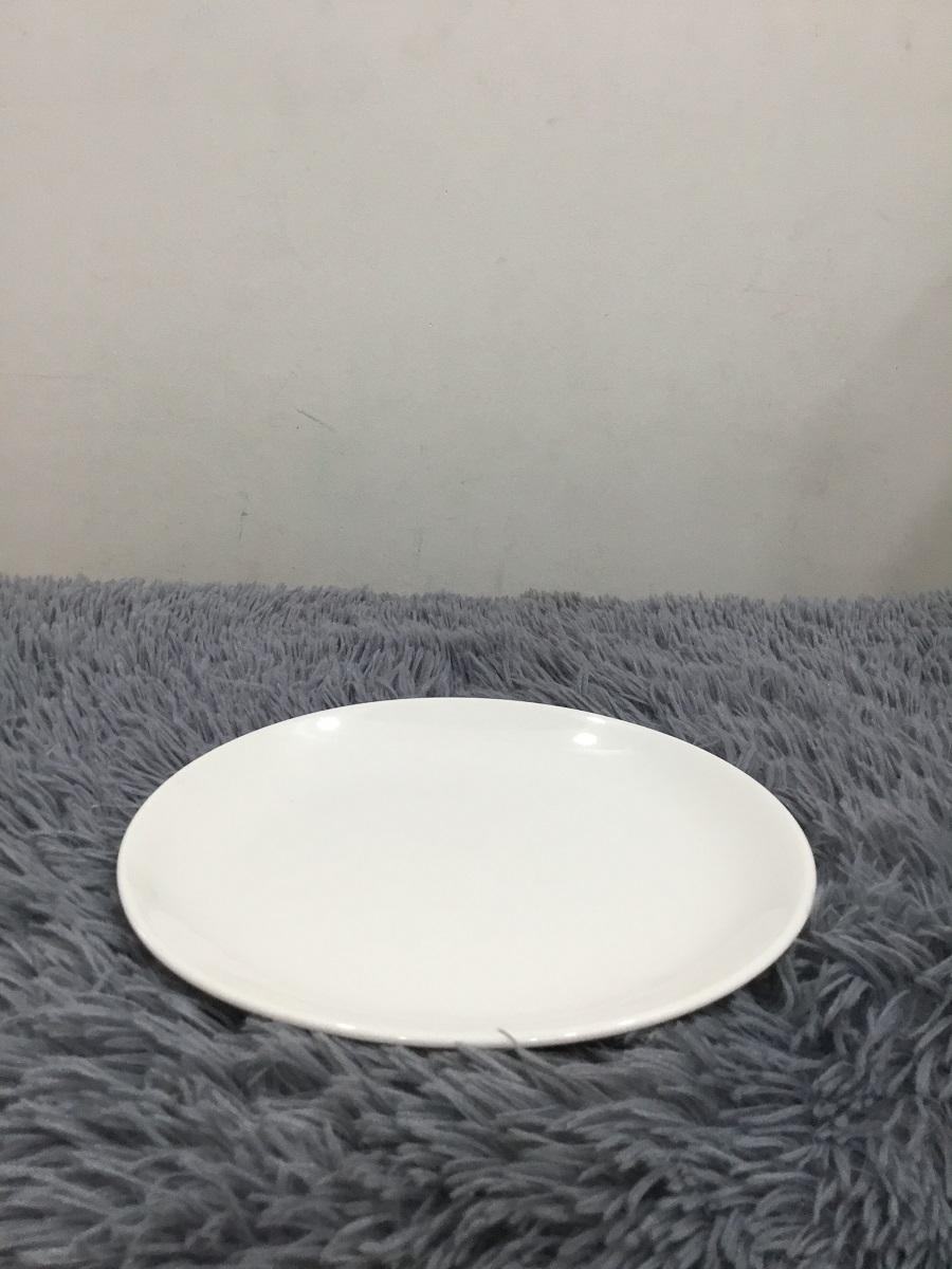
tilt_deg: -18.5
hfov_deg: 45.4
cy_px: 634
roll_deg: -1.0
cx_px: 476
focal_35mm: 31
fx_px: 1137
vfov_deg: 58.4
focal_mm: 3.3
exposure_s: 1/33
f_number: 2.4
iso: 50
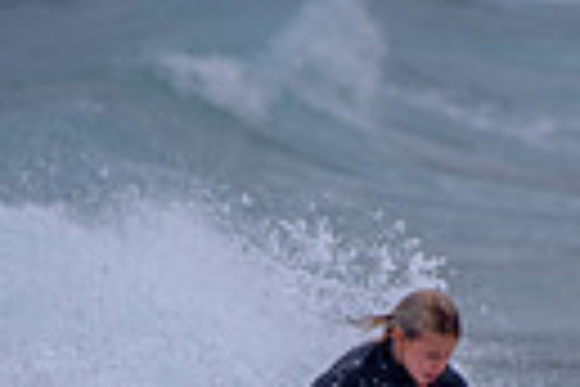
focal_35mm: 2760
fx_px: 44463
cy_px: 503
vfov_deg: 0.5
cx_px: 467
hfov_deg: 0.7
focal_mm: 500
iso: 140
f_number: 5.6
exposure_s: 1/2000
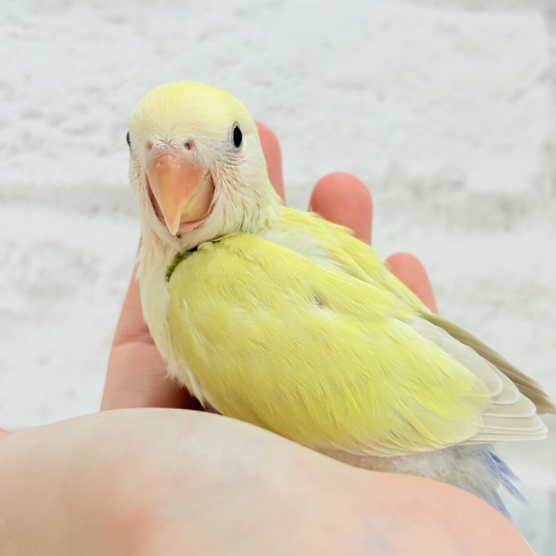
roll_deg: -1.7
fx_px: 1127
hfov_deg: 27.7
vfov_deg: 27.7
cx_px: 335
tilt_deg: -4.4
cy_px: 276
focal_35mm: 62
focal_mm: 5.96
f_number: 1.6
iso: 64
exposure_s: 1/100
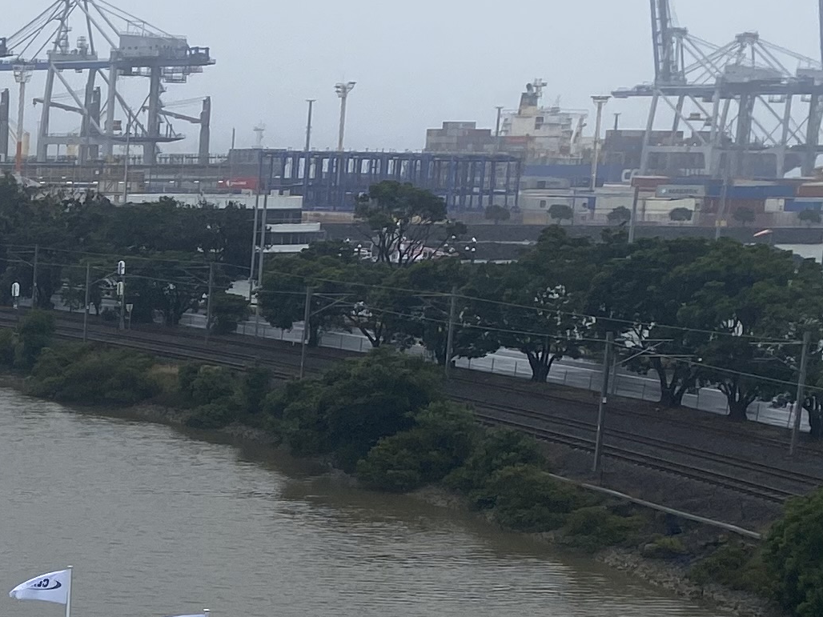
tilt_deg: -11.2
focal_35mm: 102
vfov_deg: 14.1
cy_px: 719
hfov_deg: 17.3
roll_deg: -1.2
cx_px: -412
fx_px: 2425
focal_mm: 4.25
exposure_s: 1/460
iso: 32
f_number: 1.8
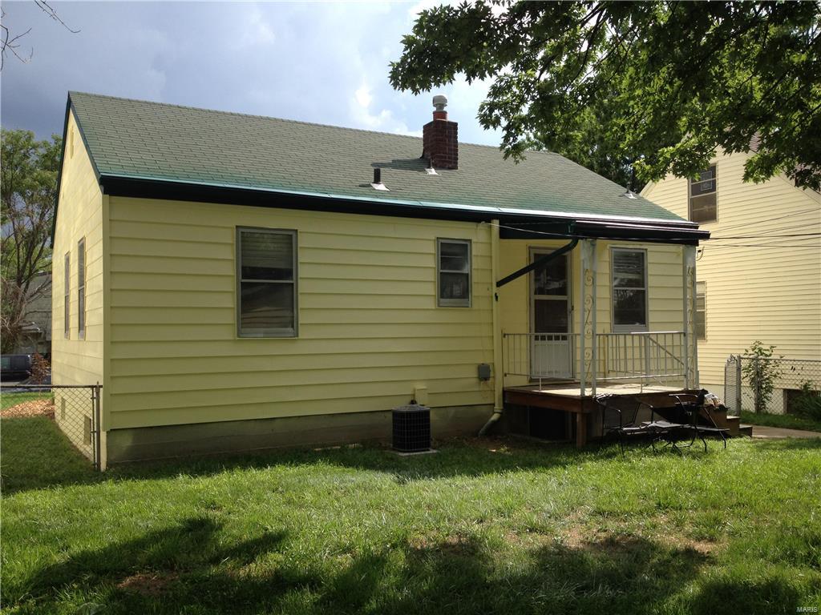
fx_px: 830
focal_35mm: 35
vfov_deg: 40.7
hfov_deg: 52.6
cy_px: 308
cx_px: 410
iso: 50
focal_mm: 4.28
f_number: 2.4
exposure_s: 1/1104
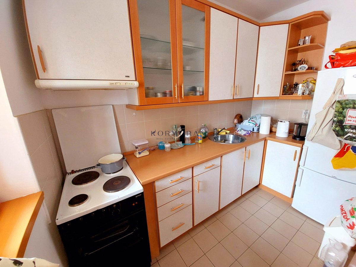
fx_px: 134
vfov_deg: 89.9
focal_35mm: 13
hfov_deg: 106.2
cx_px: 178
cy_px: 134
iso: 250
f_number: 2.2
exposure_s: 1/30
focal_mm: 1.74
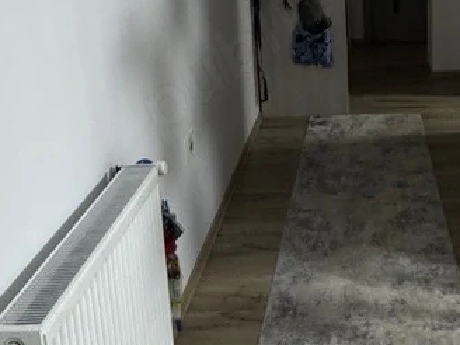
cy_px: 73
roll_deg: +0.9
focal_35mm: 57
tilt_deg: -13.6
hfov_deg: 32.6
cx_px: 386
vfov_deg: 25.3
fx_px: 757
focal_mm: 2.22
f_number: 2.2
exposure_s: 1/60
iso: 800
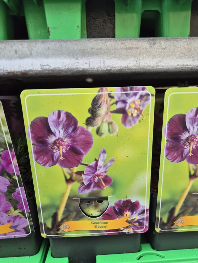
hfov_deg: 58.9
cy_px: 132
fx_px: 175
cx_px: 99
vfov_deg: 73.9
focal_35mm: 23
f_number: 1.8
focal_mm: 5.4
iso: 25
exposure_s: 1/268
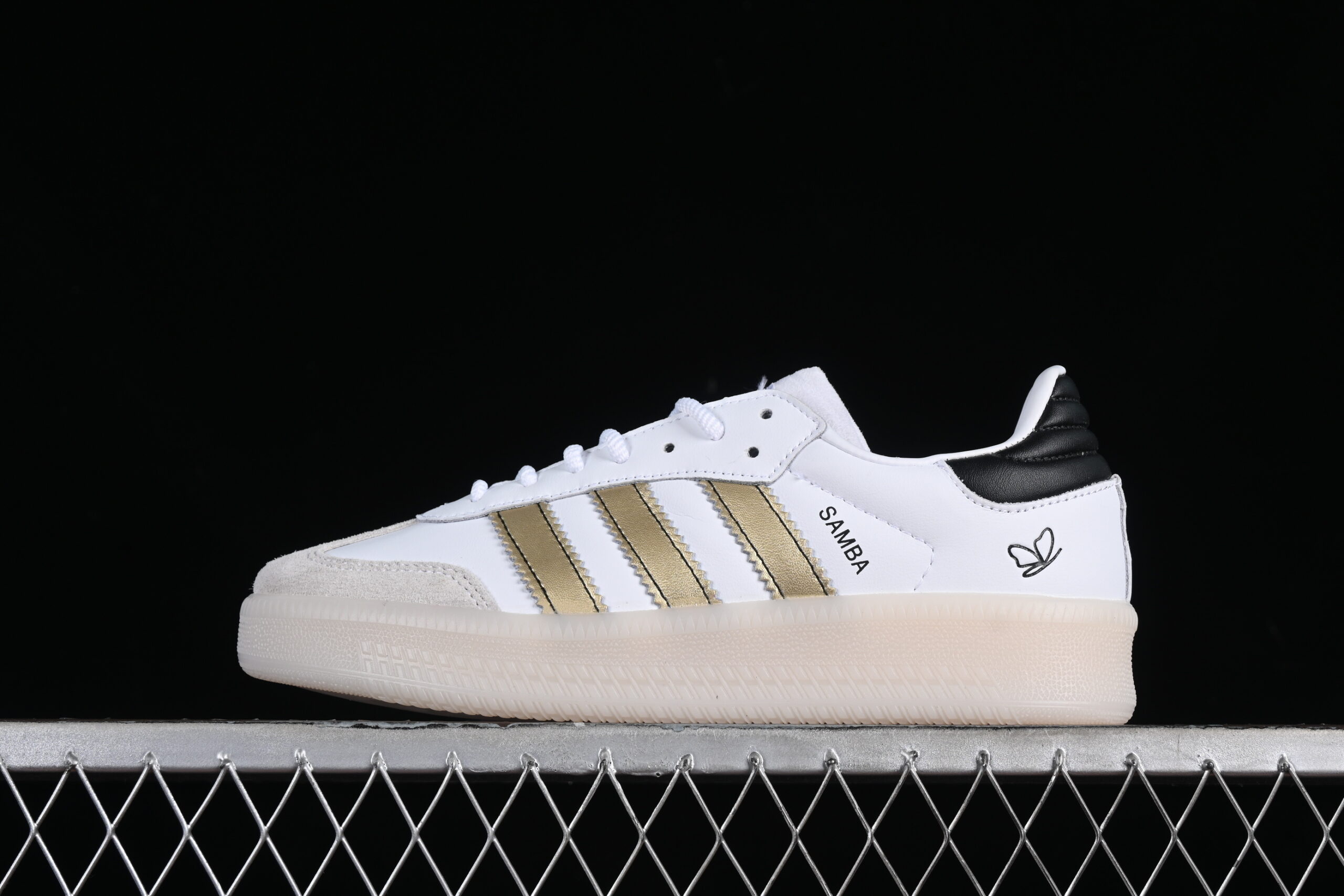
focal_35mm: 75
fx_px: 2800
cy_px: 448
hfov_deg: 27.0
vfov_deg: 18.2
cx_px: 672
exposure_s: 1/80
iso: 160
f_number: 8
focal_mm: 50
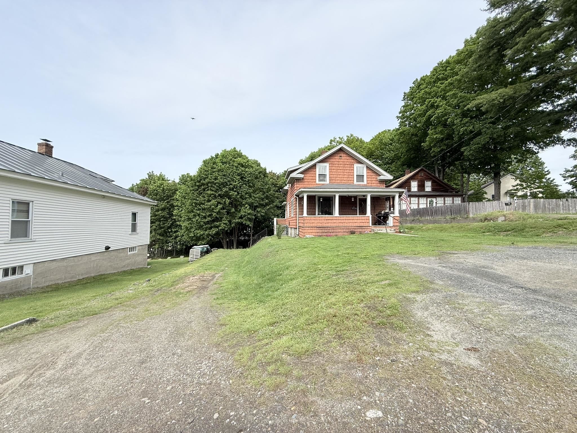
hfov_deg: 102.1
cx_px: 288
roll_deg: +0.4
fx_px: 233
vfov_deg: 85.7
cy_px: 216
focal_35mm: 14
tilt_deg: +0.9
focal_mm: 2.22
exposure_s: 1/1259
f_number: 2.2
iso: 50
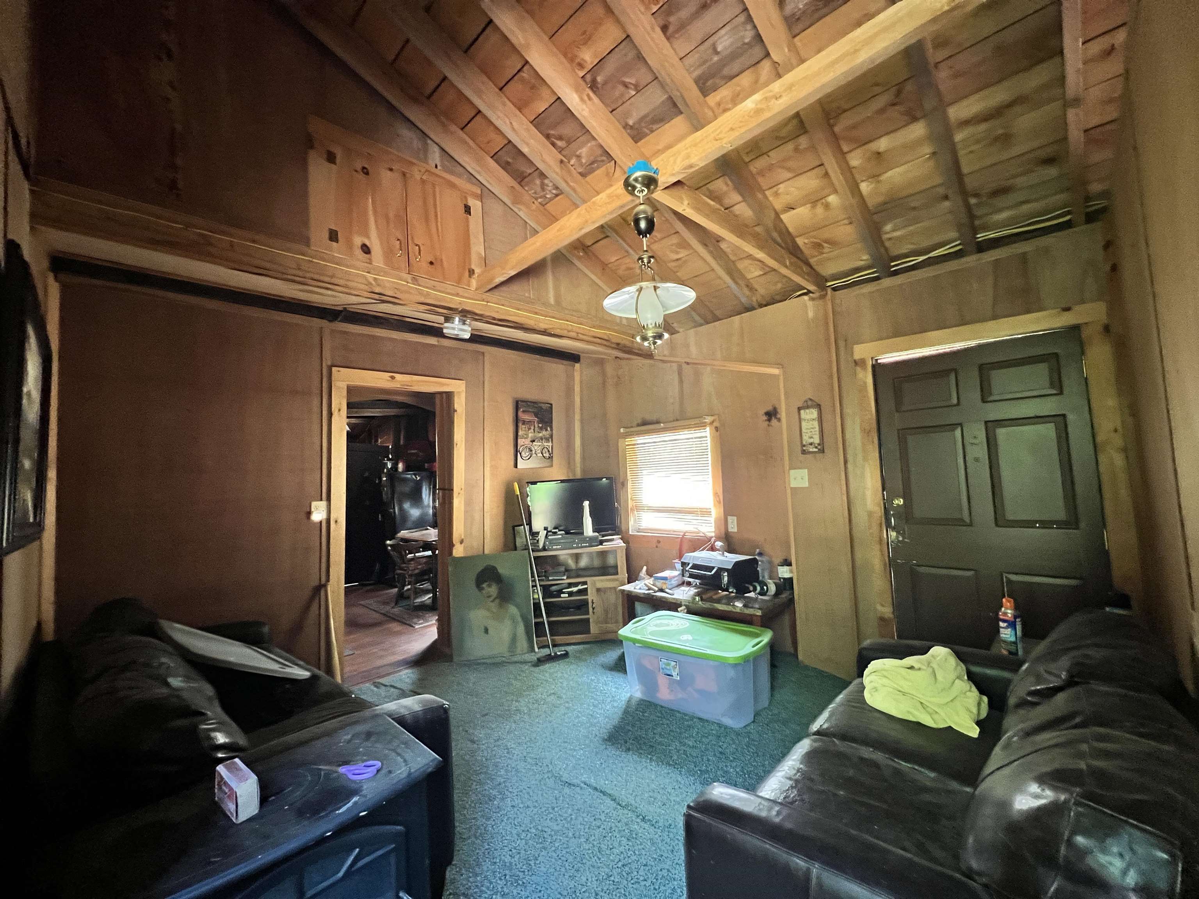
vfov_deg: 89.9
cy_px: 450
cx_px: 600
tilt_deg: +3.1
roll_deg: +3.9
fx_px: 450
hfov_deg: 106.2
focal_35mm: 13
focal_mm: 1.57
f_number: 1.8
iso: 800
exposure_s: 1/60
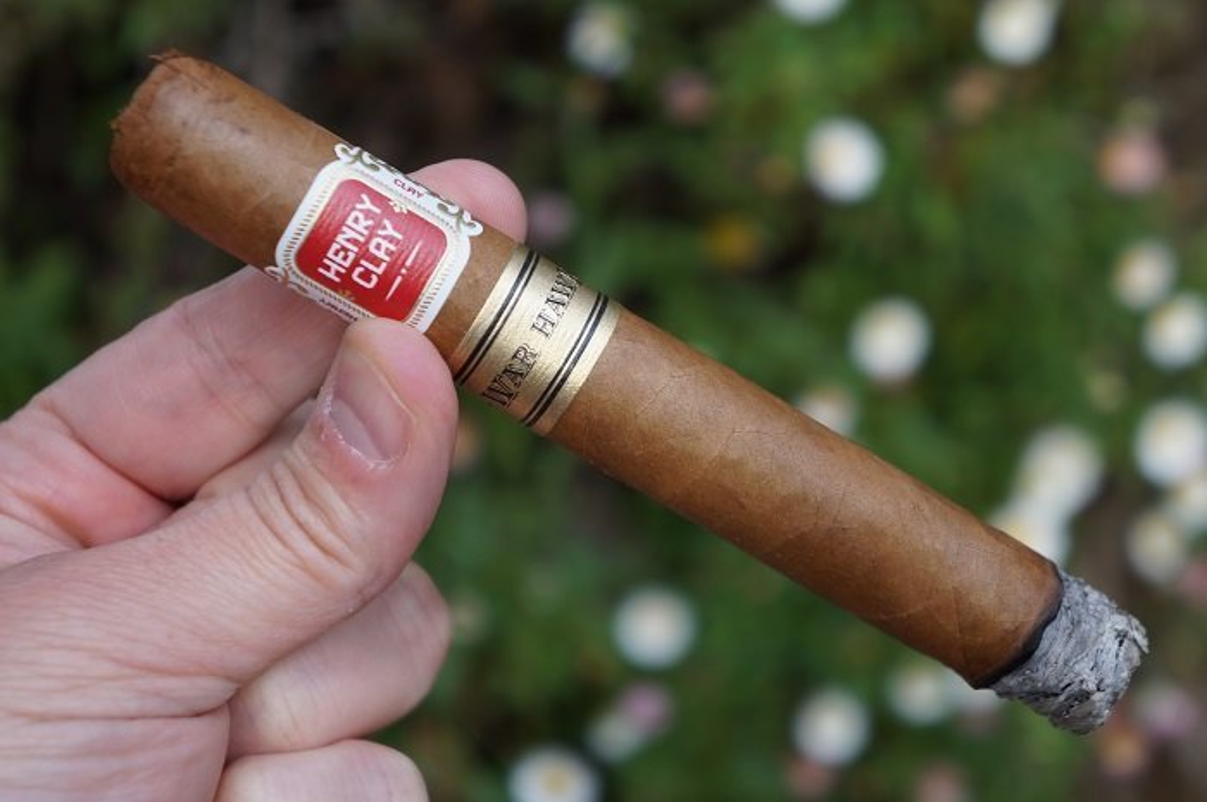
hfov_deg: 24.6
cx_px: 604
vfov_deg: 16.5
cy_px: 401
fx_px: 2763
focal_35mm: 82
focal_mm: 55
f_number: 5.6
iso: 100
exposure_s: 1/125
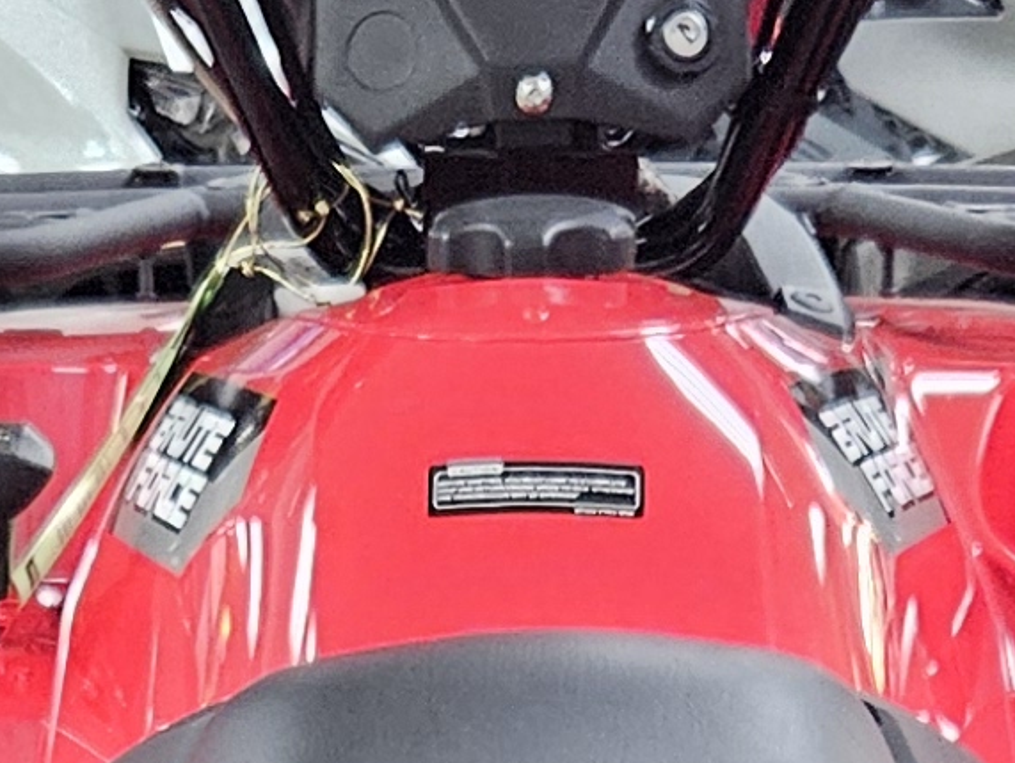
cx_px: 418
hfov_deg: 12.3
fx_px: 4724
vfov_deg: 8.2
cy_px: 2035
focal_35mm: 161
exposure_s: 1/60
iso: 640
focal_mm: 5.4
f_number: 1.8
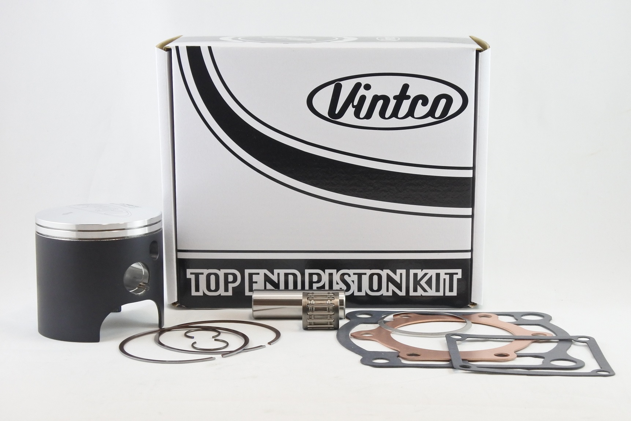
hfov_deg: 33.4
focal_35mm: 60
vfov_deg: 22.6
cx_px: 316
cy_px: 210
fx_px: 1052
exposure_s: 1/125
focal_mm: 22.3
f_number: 4.8
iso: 720
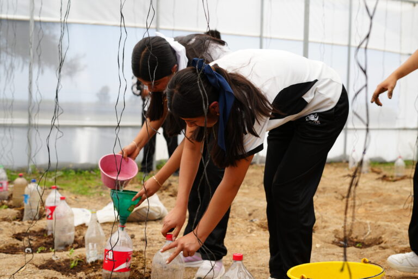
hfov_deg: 39.6
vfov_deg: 27.0
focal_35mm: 50
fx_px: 581
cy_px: 140
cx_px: 209
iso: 100
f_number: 5
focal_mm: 50
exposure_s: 1/250
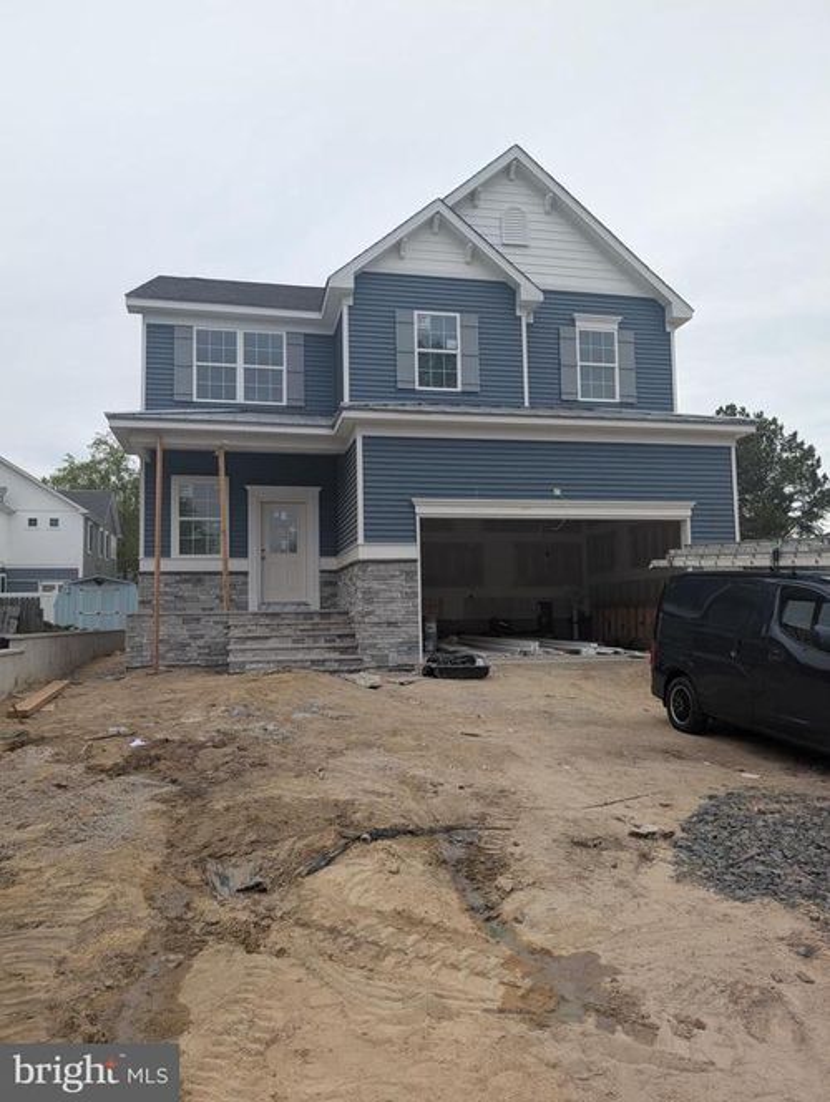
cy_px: 551
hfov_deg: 56.9
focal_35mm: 24
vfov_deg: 71.5
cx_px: 415
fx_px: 765
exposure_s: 1/446
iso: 22
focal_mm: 6.9
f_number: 1.68
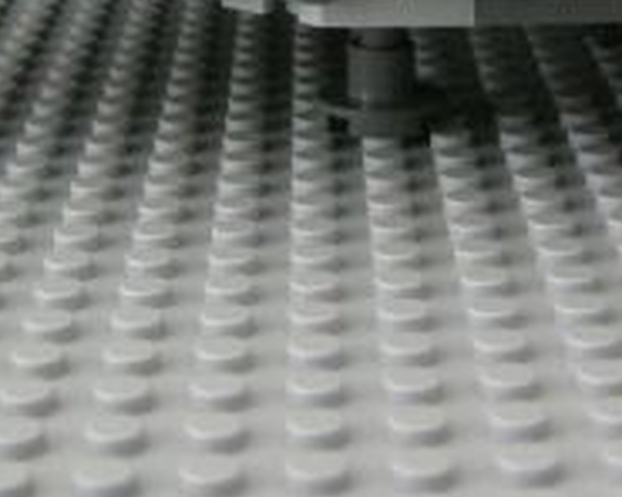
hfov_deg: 16.8
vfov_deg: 13.2
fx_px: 2099
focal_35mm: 114
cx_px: 380
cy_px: -91
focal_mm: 7.5
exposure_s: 1/60
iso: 377
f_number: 2.7
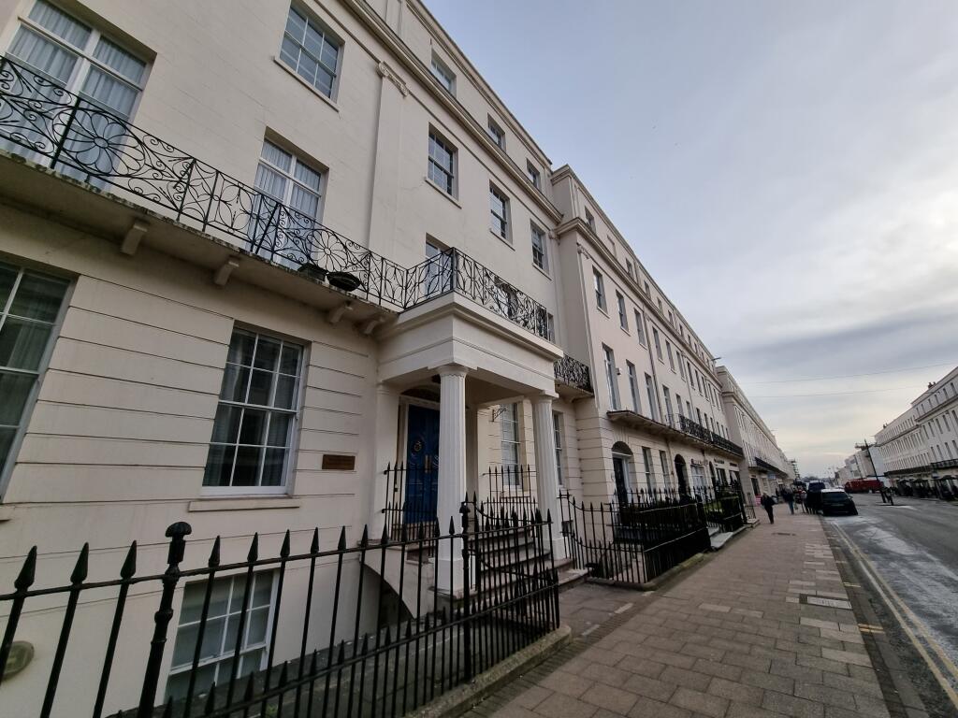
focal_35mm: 13
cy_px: 359
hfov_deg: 106.2
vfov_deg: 89.9
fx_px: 360
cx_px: 479
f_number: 2.2
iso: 50
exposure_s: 1/2048
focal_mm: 2.2
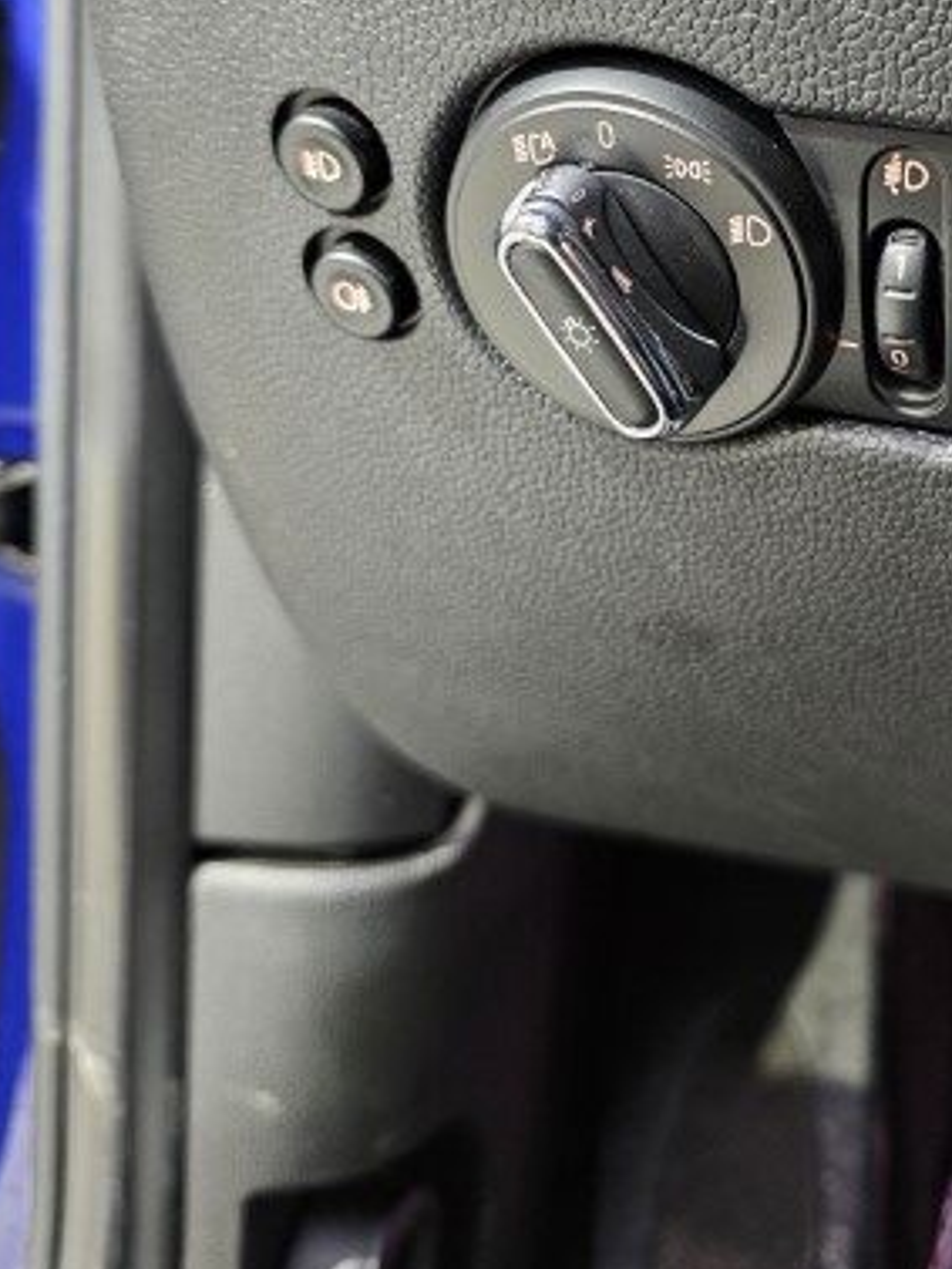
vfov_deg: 45.6
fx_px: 1429
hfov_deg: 35.8
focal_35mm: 39
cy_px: 266
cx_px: 740
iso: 640
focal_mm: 6.3
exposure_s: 1/25
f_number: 1.7
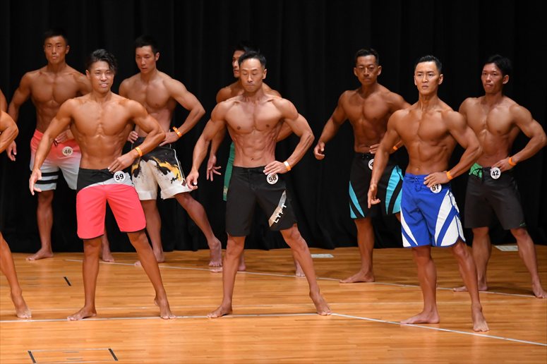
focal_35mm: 225
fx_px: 3417
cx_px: 274
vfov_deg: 6.1
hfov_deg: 9.2
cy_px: 182
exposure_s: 1/400
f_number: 5.6
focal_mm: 150
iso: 4000
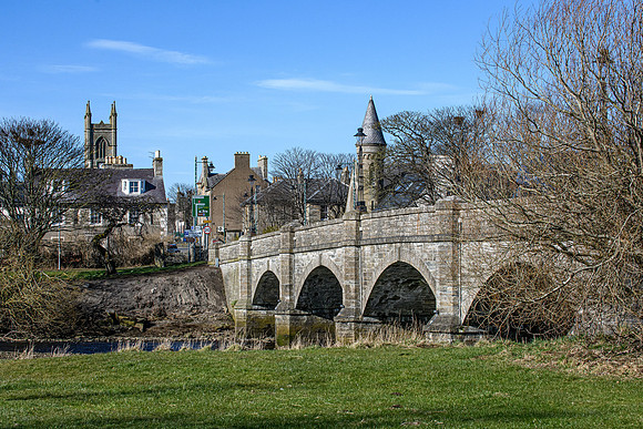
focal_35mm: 85
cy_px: 224
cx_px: 308
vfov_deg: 16.0
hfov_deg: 23.8
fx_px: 1522
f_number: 13
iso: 400
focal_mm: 80
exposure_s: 1/1000
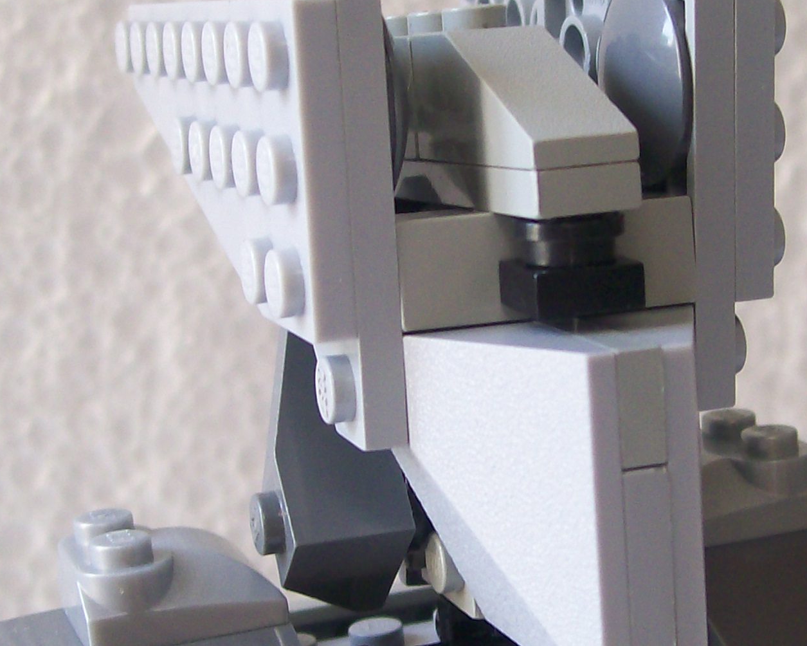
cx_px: 414
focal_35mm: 86
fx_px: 2054
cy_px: 358
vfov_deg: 17.9
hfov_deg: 22.2
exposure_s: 1/51.4
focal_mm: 6
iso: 80
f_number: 2.7
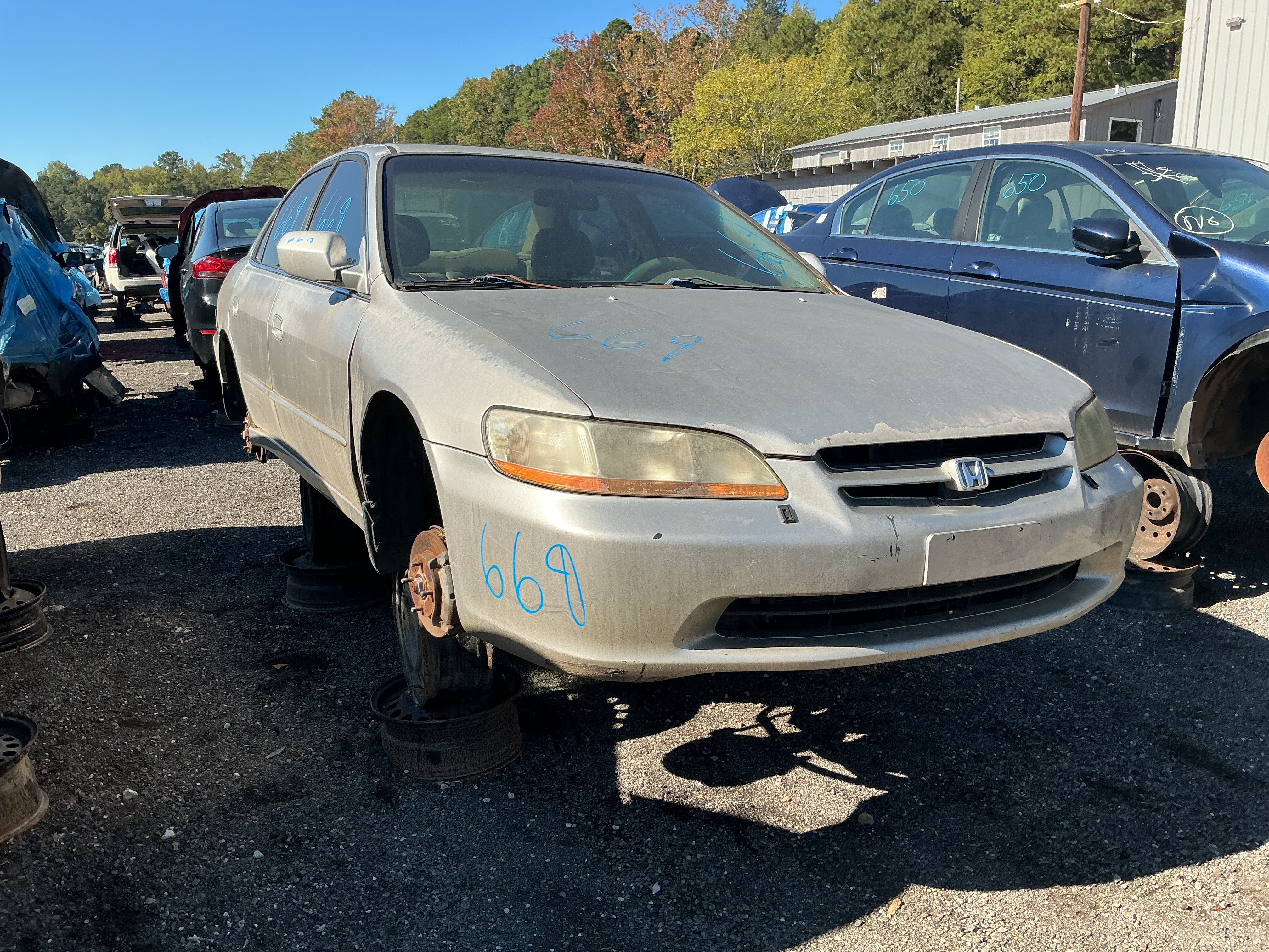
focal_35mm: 29
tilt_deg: -13.5
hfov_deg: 61.7
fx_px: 1063
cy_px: 476
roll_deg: +1.4
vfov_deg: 48.2
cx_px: 634
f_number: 1.8
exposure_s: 1/1144
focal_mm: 3
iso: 25
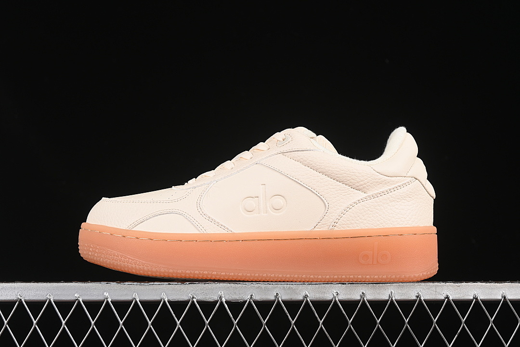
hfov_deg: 27.0
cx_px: 260
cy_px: 174
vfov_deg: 18.2
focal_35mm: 75
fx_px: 1083
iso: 160
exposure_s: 1/60
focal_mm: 50
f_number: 7.1
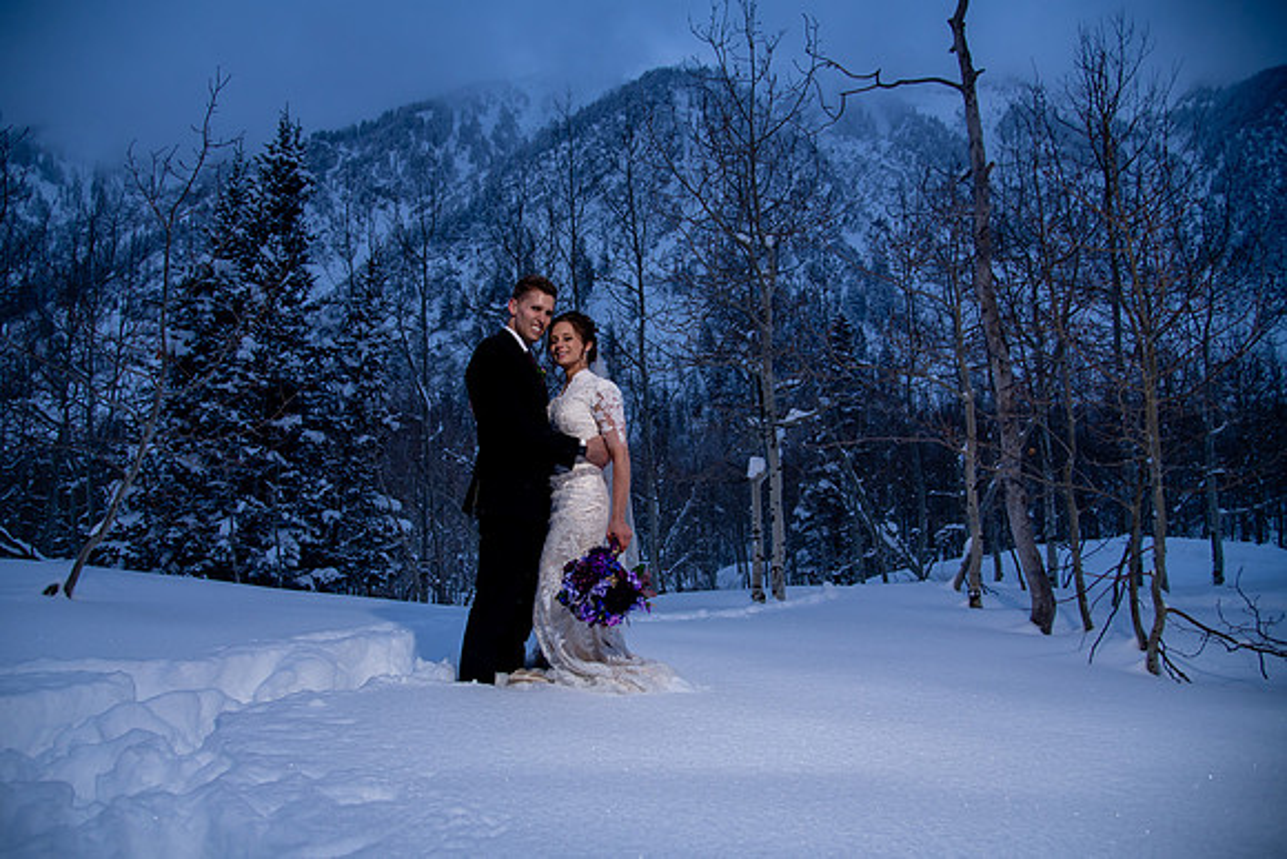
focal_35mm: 26
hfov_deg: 70.2
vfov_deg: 50.3
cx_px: 605
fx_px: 915
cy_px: 452
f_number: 4
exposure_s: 1/125
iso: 640
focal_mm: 24
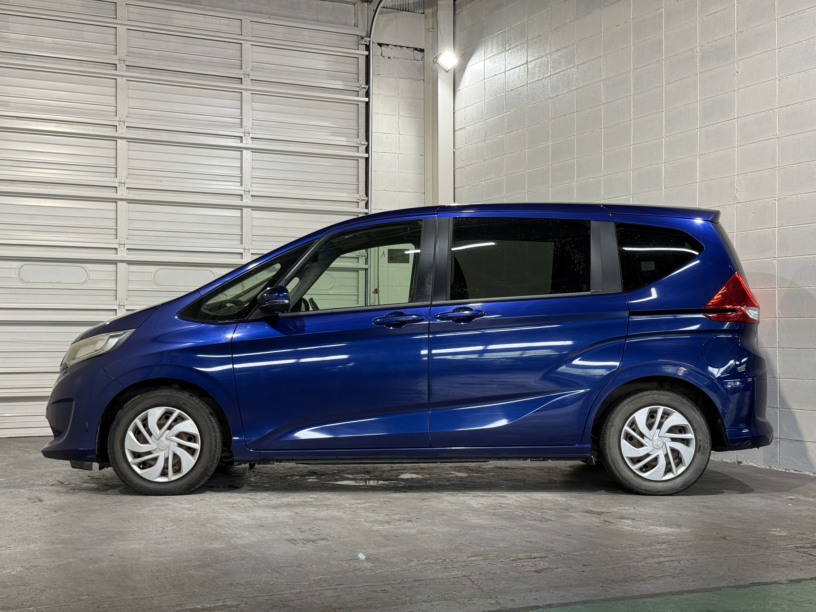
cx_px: 408
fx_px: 1131
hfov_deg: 39.7
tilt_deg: +2.0
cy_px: 306
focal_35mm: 48
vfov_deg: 30.3
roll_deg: -0.4
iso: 100
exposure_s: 1/60
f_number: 1.78
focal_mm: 6.76
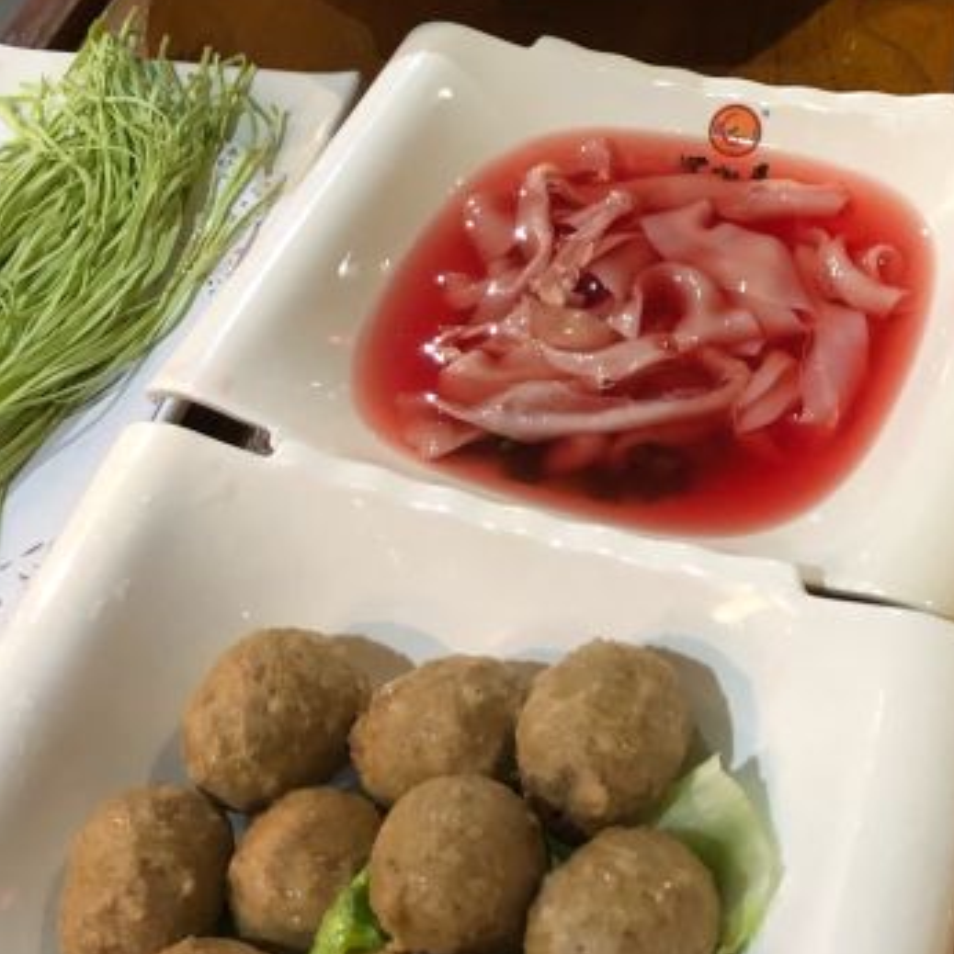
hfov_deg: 34.0
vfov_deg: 33.5
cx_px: 545
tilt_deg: -45.3
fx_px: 1559
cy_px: 265
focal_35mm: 50
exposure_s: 1/14
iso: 100
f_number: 1.8
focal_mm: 4
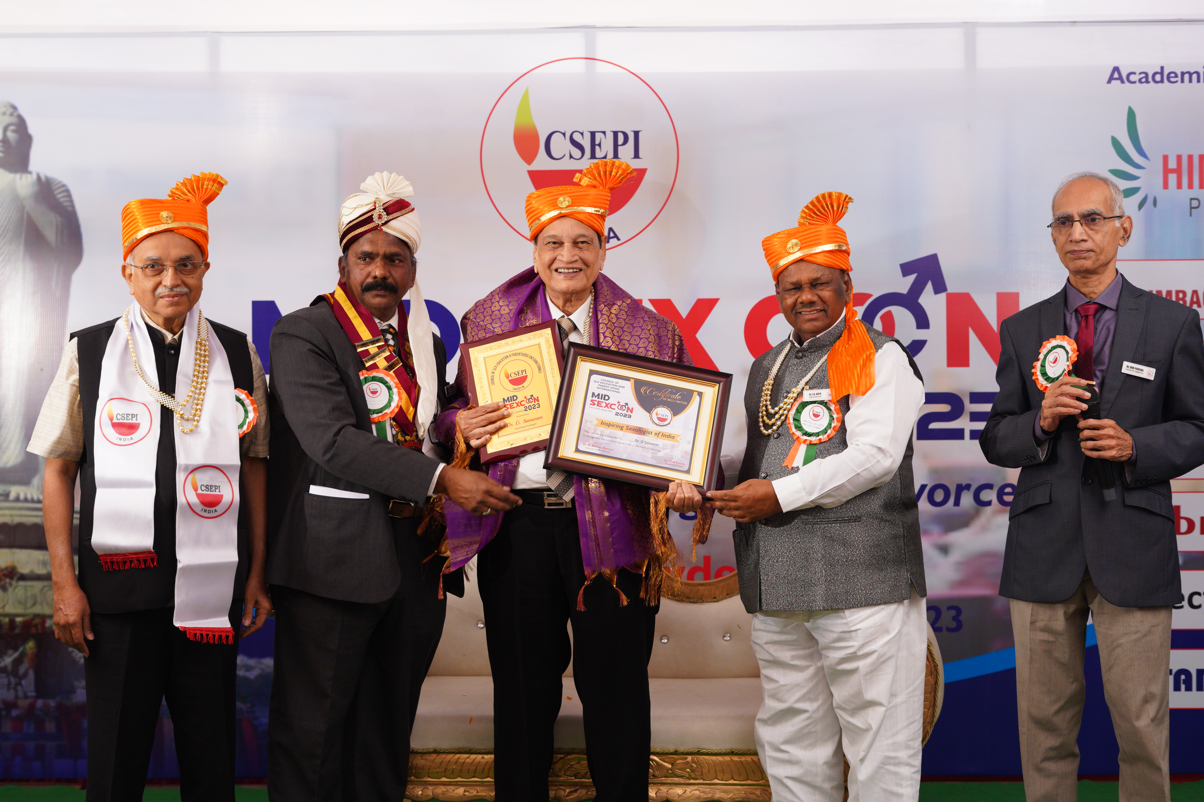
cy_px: 401
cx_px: 602
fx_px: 1672
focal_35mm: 50
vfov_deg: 27.0
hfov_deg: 39.6
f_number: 4.5
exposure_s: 1/125
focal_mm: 50
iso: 1600
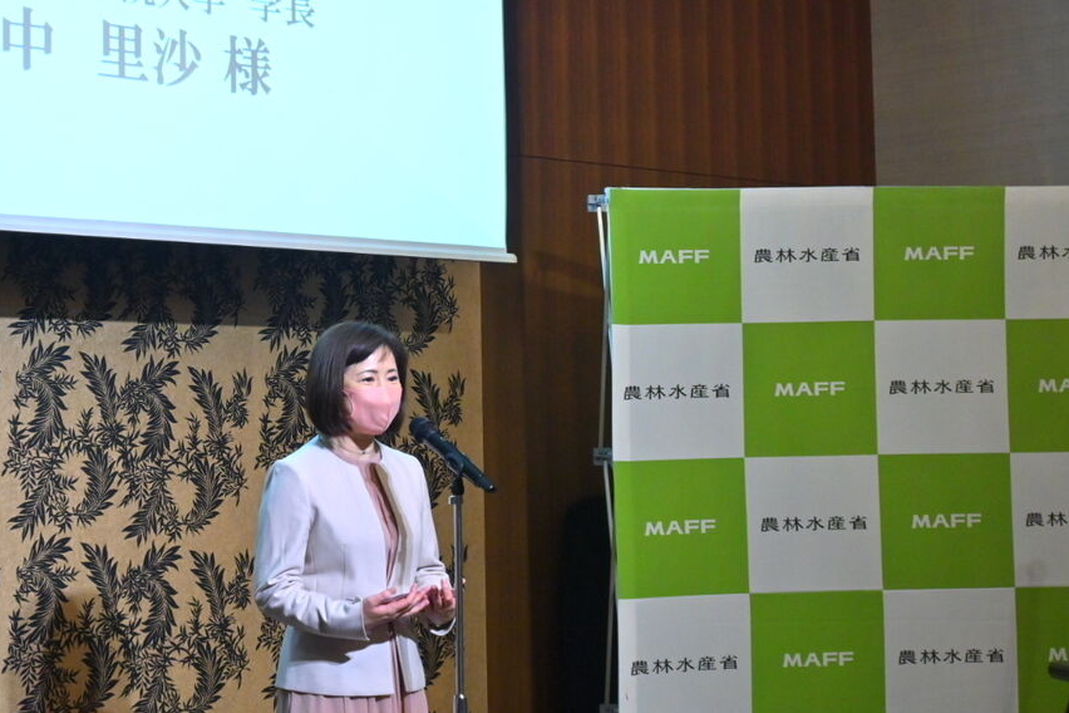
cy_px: 264
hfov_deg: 27.7
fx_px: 2143
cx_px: 317
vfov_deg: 18.8
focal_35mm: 72
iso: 1600
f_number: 7.1
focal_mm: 30.5
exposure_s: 1/50
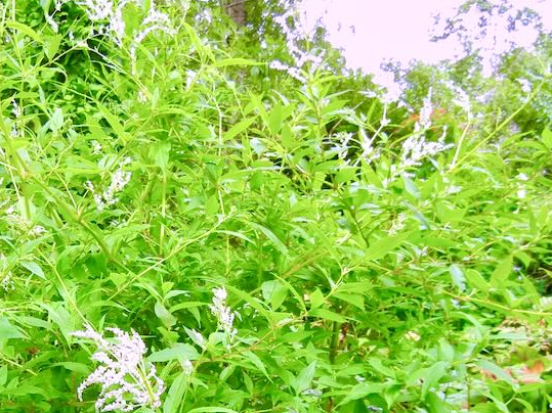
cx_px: 151
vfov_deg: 25.0
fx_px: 909
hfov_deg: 33.2
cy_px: 361
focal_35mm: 57
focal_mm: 5.4
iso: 160
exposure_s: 1/35.8
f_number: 3.5
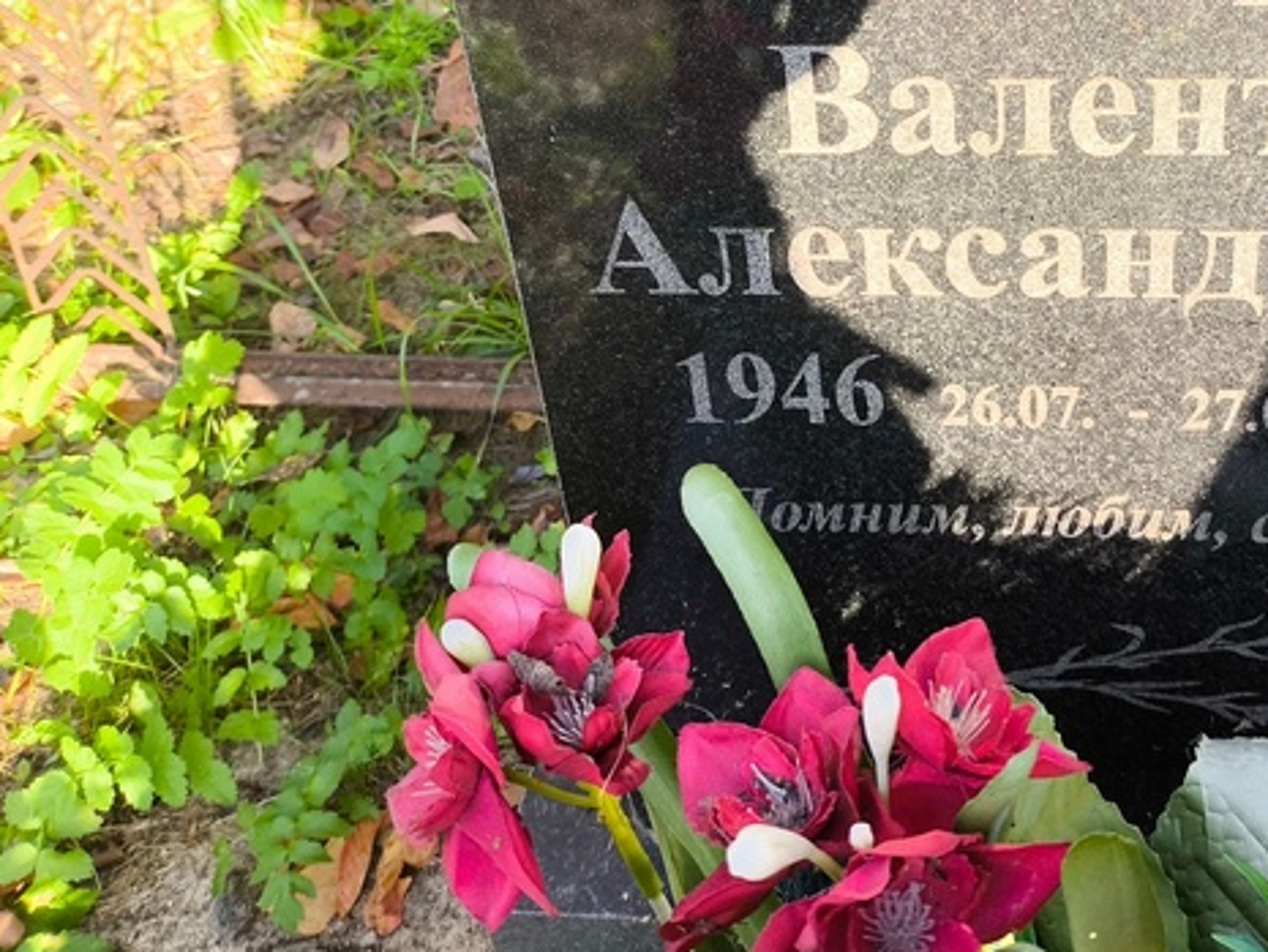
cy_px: 147
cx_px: 956
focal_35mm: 43
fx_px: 1576
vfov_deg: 32.4
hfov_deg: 42.5
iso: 50
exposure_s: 1/208
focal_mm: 4.71
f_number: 1.7
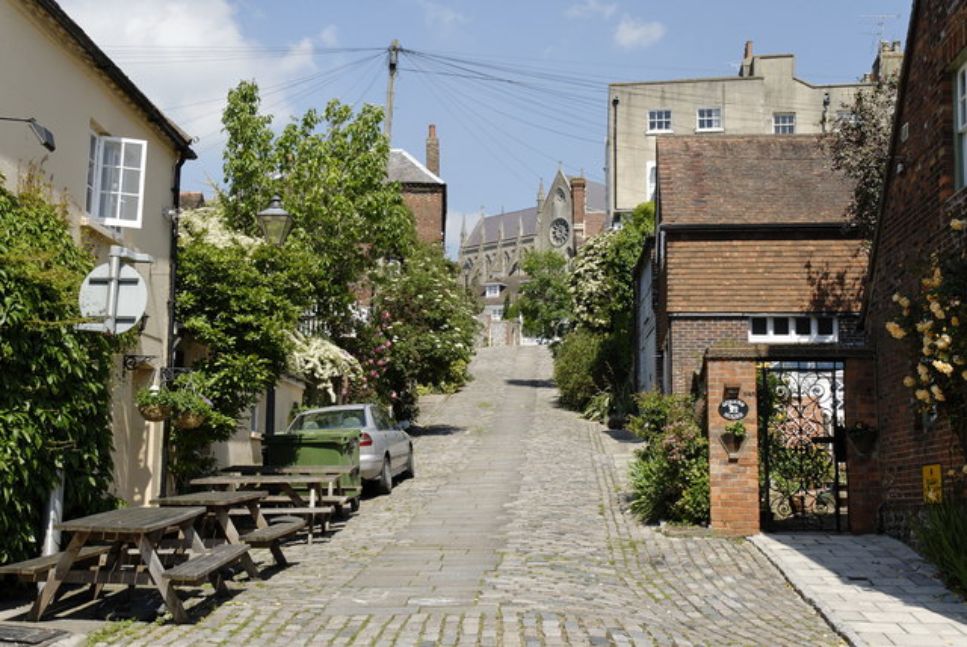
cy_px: 324
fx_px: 1290
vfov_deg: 28.1
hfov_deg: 41.1
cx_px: 484
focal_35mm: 48
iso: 100
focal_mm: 32
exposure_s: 1/100
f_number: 11
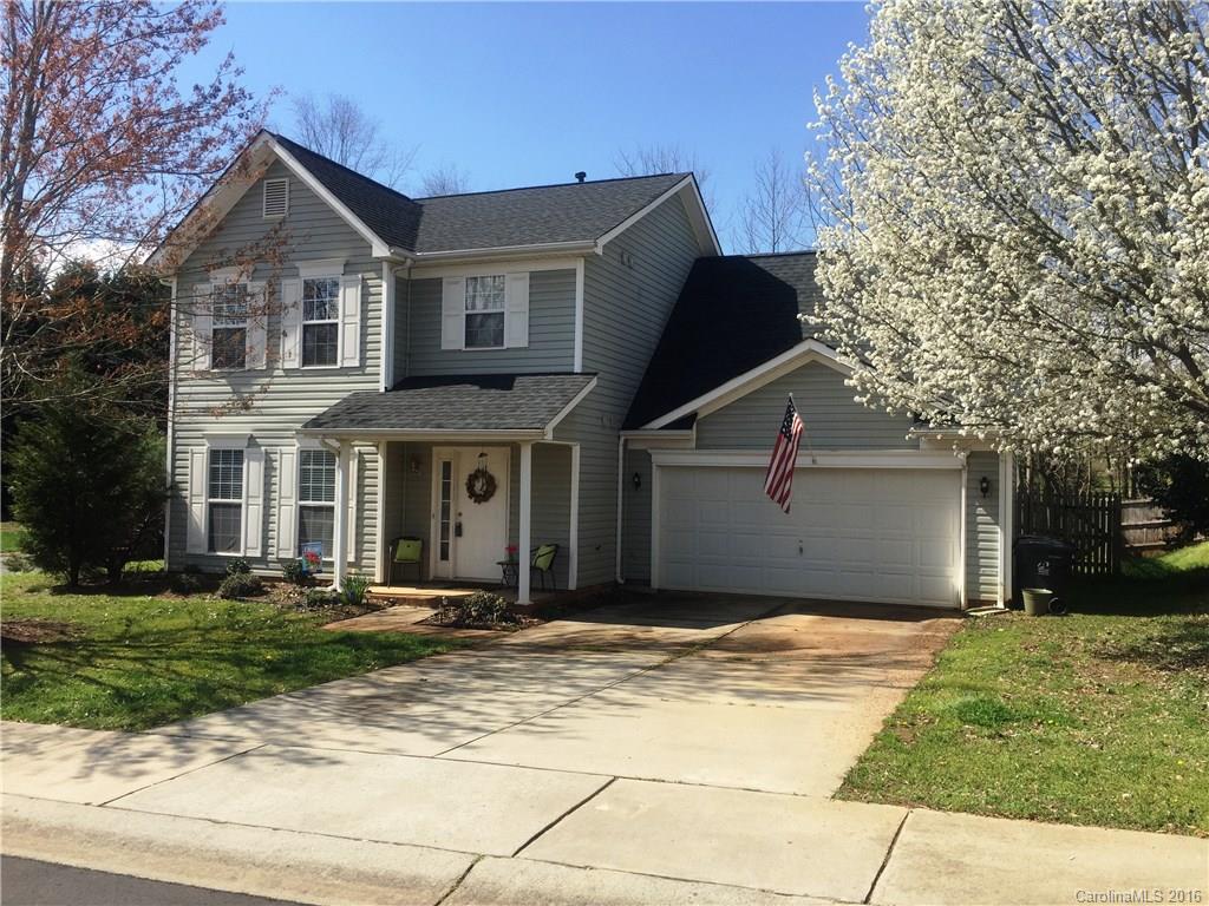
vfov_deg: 48.2
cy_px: 453
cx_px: 604
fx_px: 1013
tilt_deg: +0.7
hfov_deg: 61.7
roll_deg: -1.8
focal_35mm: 29
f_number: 2.2
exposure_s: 1/1319
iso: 32
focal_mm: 4.15
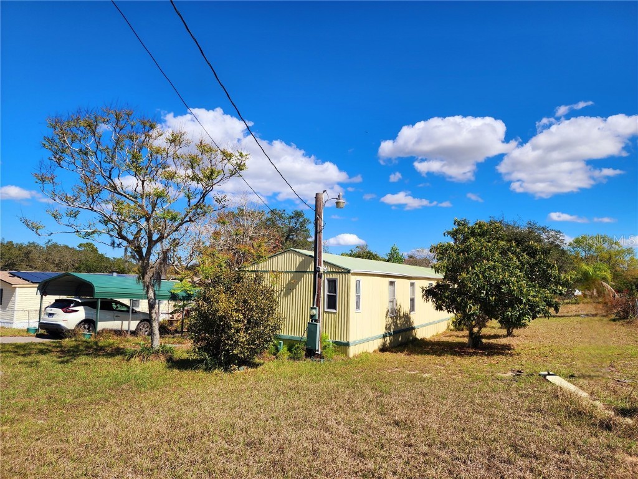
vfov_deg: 58.9
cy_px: 240
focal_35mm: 23
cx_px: 319
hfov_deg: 73.9
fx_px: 424
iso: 12
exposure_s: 1/1429
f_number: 1.8
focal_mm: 6.4
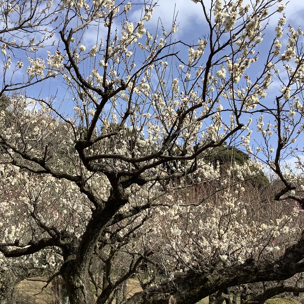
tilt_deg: +19.7
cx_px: 130
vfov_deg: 44.9
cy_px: 152
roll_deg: +0.5
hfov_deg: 44.8
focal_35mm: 37
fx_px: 368
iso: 25
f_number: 2.4
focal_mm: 3.3
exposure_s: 1/1199
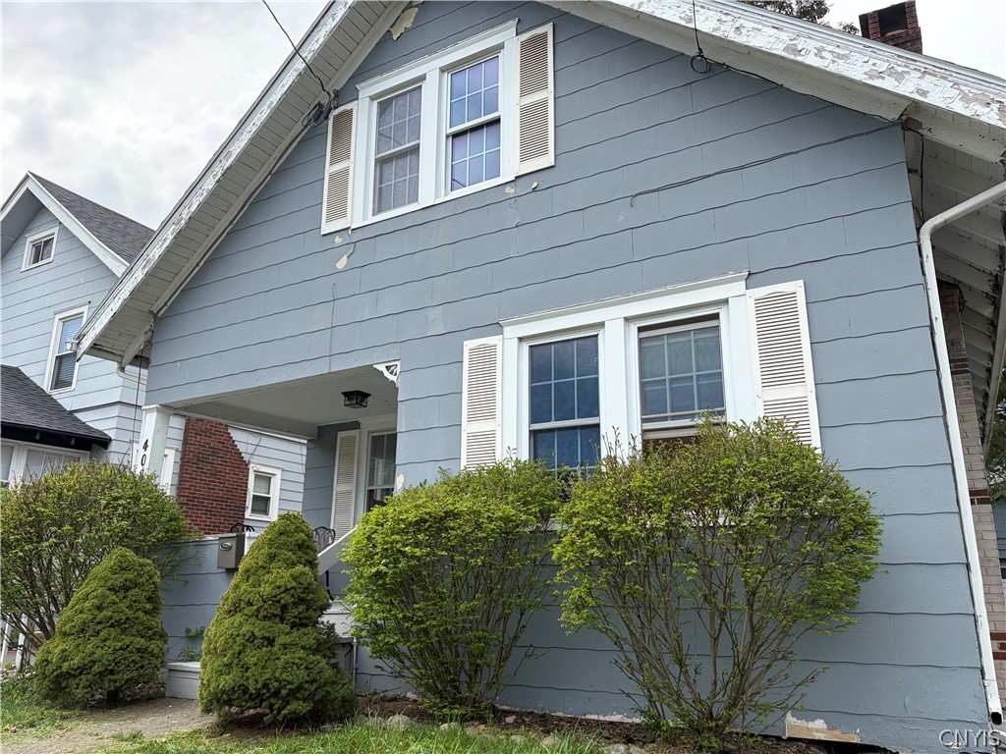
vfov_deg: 53.1
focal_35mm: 26
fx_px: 756
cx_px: 503
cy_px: 377
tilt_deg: +16.0
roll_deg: +0.5
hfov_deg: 67.3
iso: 64
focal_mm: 5.96
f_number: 1.6
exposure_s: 1/2283
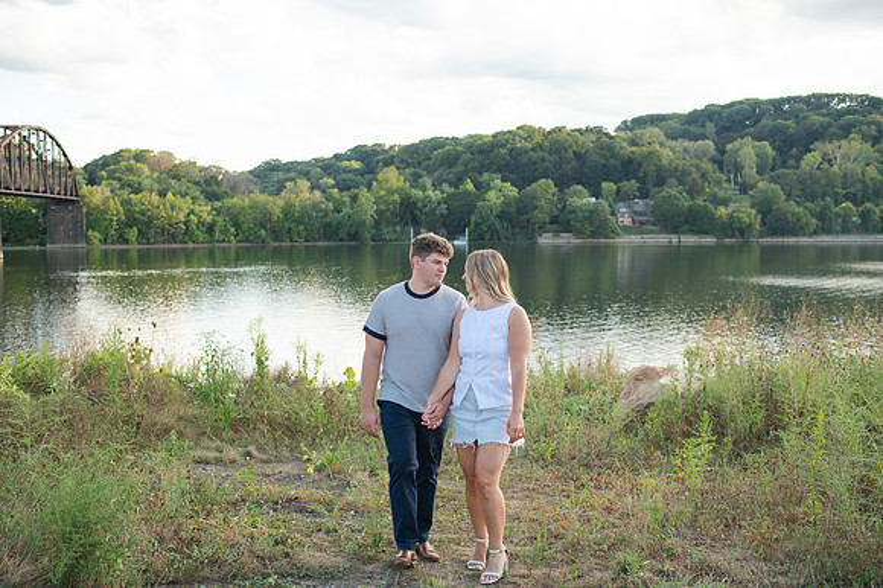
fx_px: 899
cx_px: 442
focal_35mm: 37
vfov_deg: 36.2
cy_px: 294
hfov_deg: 52.3
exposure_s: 1/500
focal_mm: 35
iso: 100
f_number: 3.2
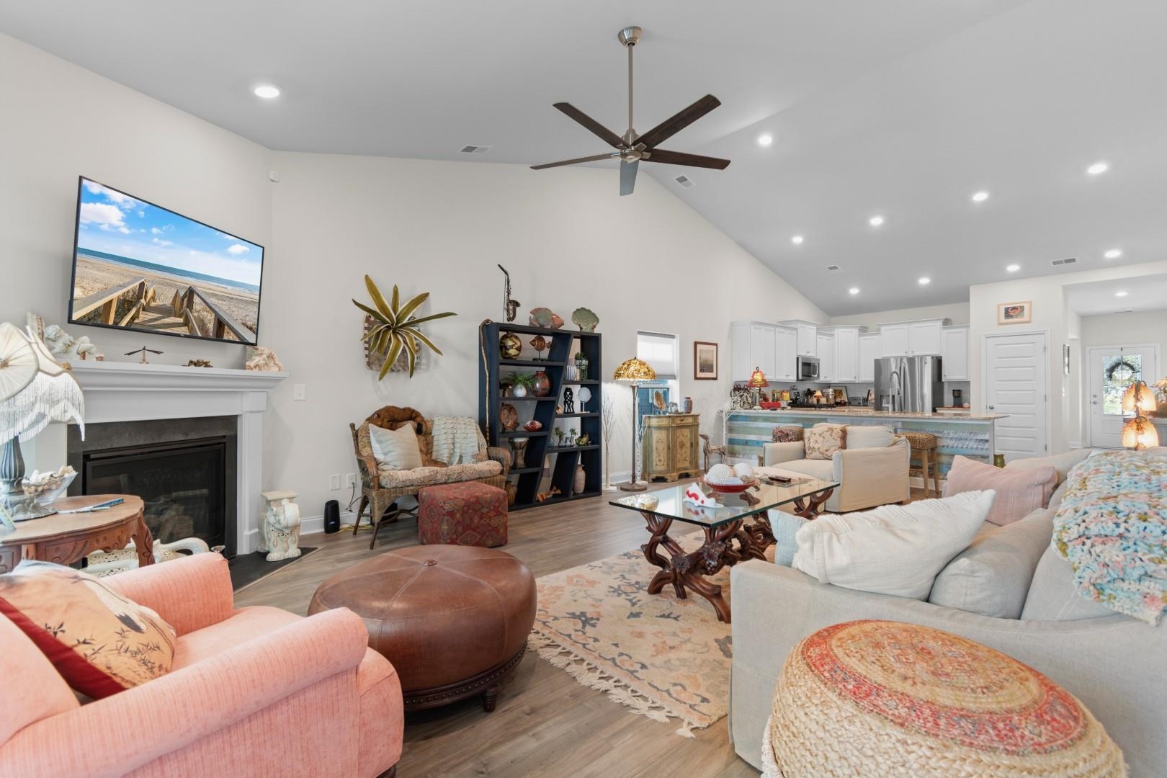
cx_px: 584
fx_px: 486
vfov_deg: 77.3
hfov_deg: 100.4
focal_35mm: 15
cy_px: 389
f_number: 4.5
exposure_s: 1/3
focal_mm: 10
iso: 100
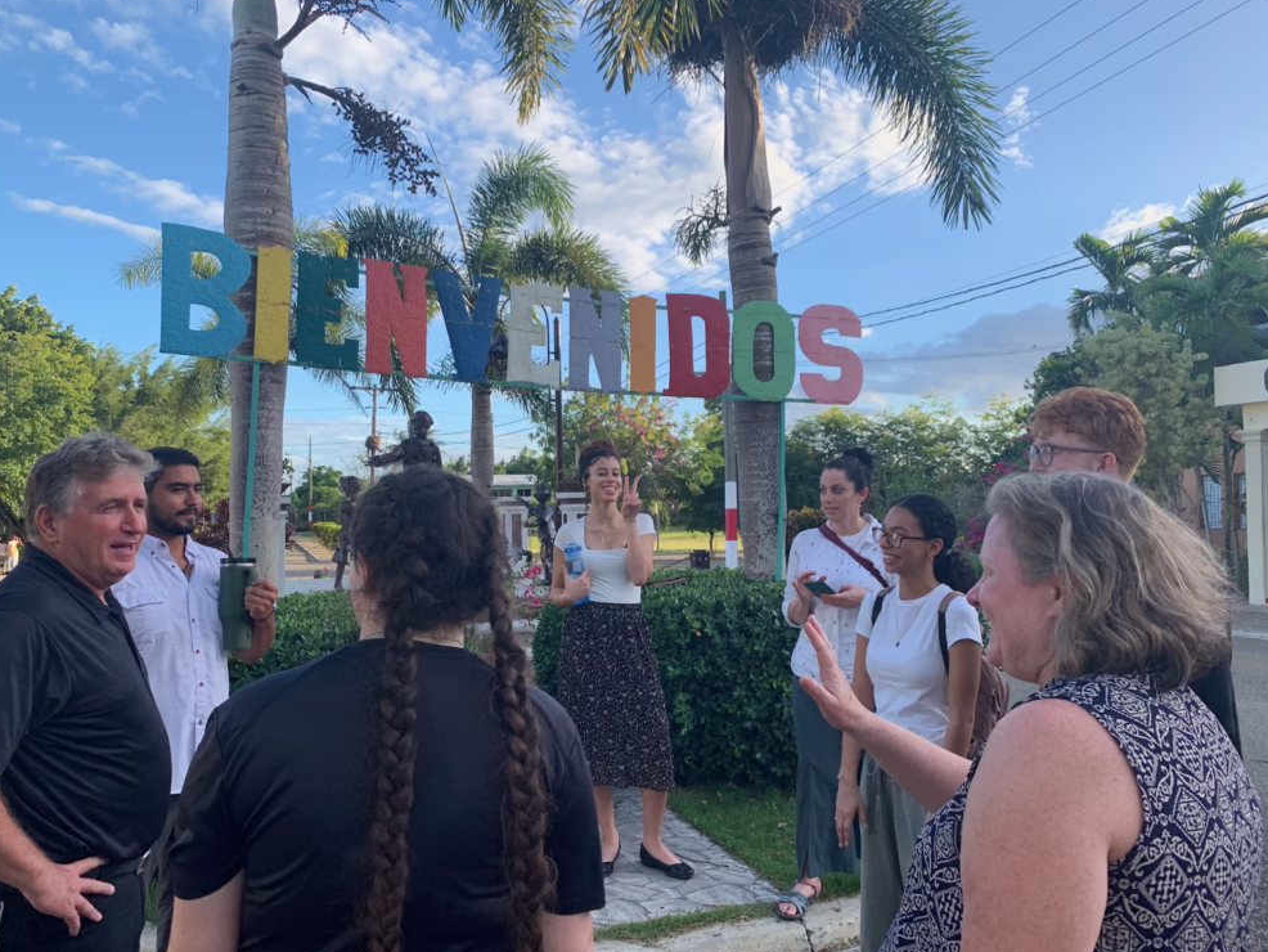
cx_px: 643
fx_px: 989
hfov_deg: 65.3
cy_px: 485
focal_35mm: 27
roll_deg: +0.0
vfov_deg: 51.4
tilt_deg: +0.8
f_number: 1.8
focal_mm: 4.25
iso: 25
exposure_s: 1/431
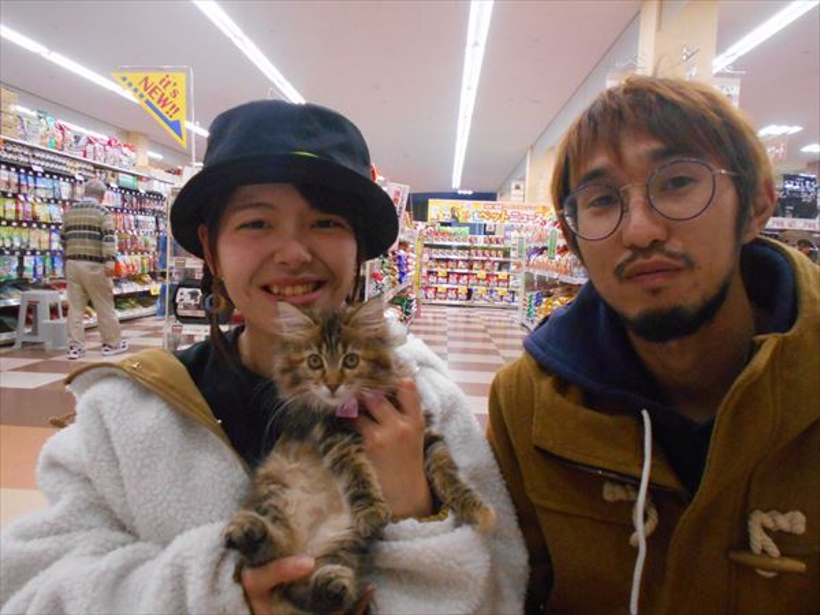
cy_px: 308
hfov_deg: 60.0
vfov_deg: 46.8
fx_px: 711
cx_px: 410
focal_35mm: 30
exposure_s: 1/125
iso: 800
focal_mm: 5.1
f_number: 3.4
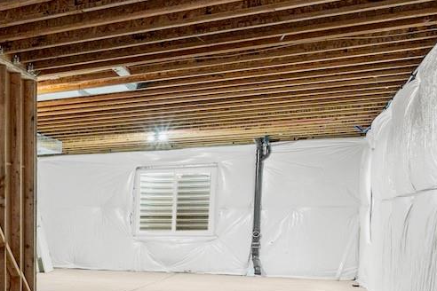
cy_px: 202
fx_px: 651
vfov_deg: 25.1
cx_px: -258
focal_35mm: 54
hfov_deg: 25.3
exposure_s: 1/5
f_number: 8
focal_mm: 16.5
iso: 400
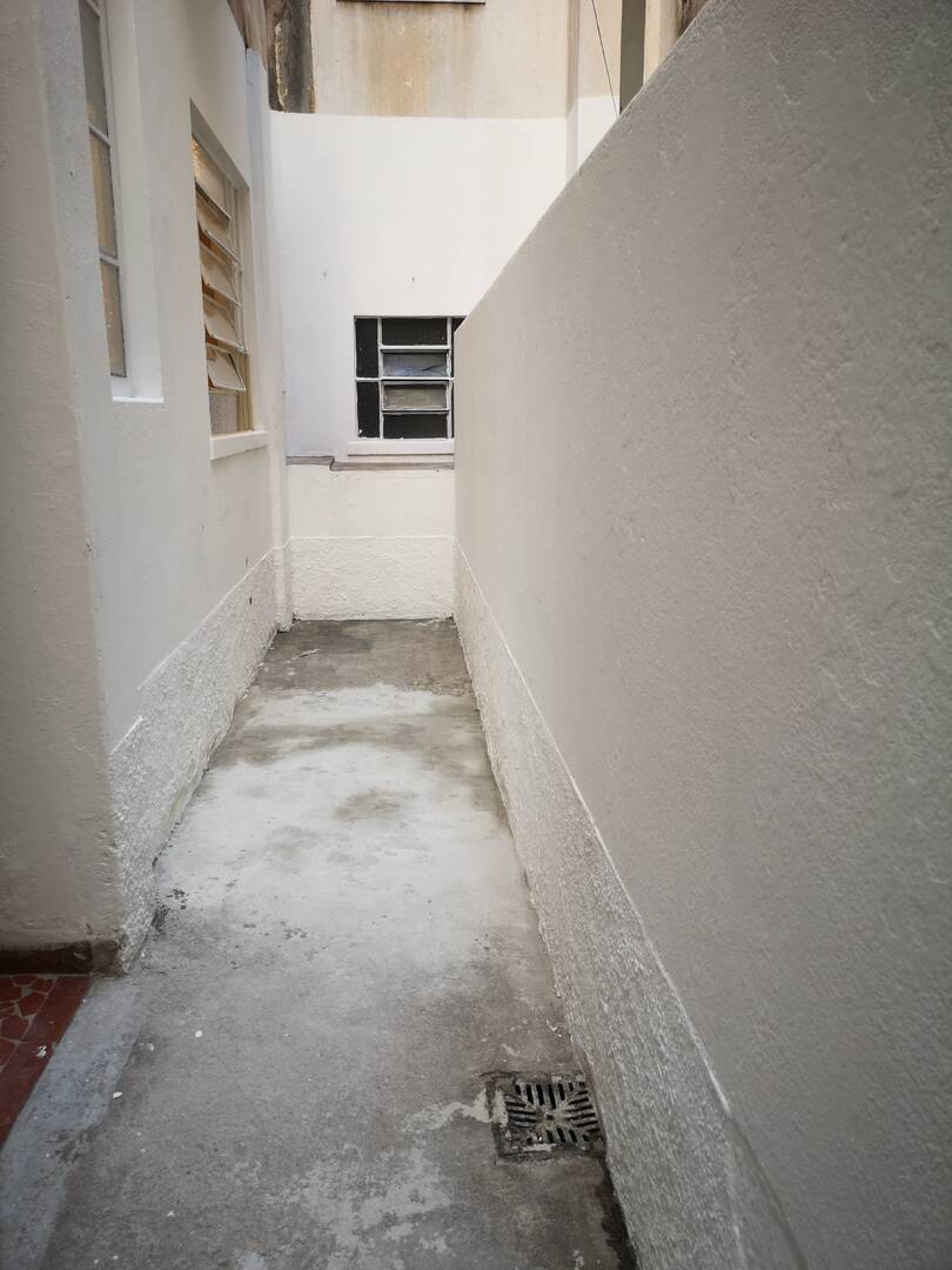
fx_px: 990
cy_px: 635
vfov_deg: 65.3
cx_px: 476
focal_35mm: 27
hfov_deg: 51.4
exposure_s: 1/60
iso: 80
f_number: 1.8
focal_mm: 5.58
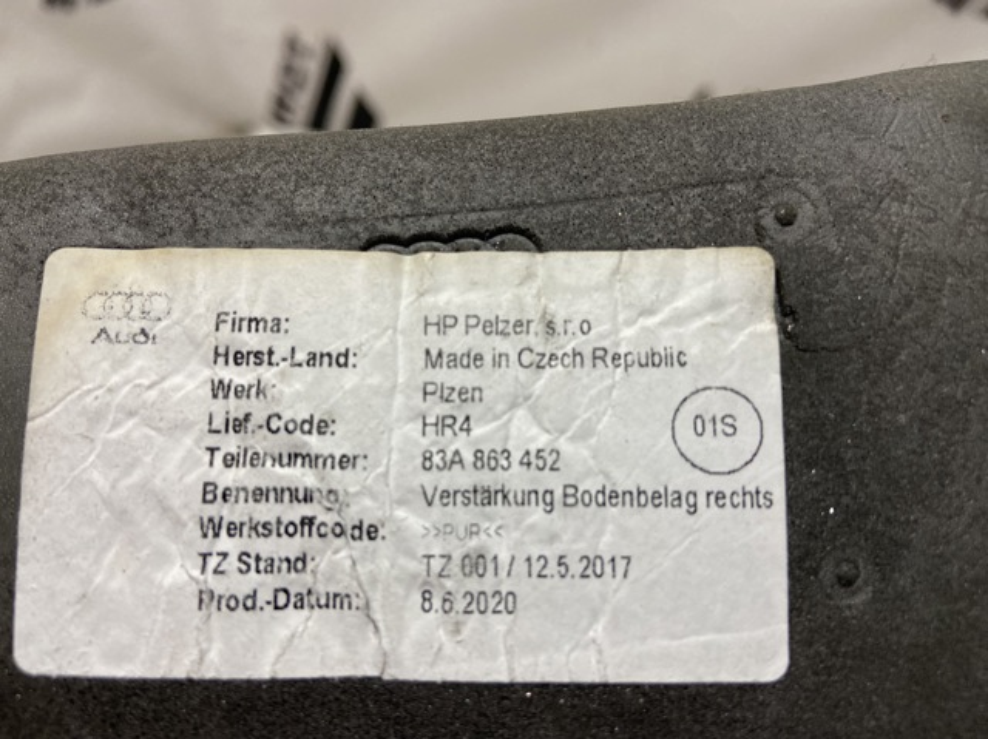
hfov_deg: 69.4
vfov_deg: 54.8
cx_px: 494
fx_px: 713
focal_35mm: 25
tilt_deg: -48.8
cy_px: 370
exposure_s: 1/100
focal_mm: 4.25
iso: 125
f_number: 1.8
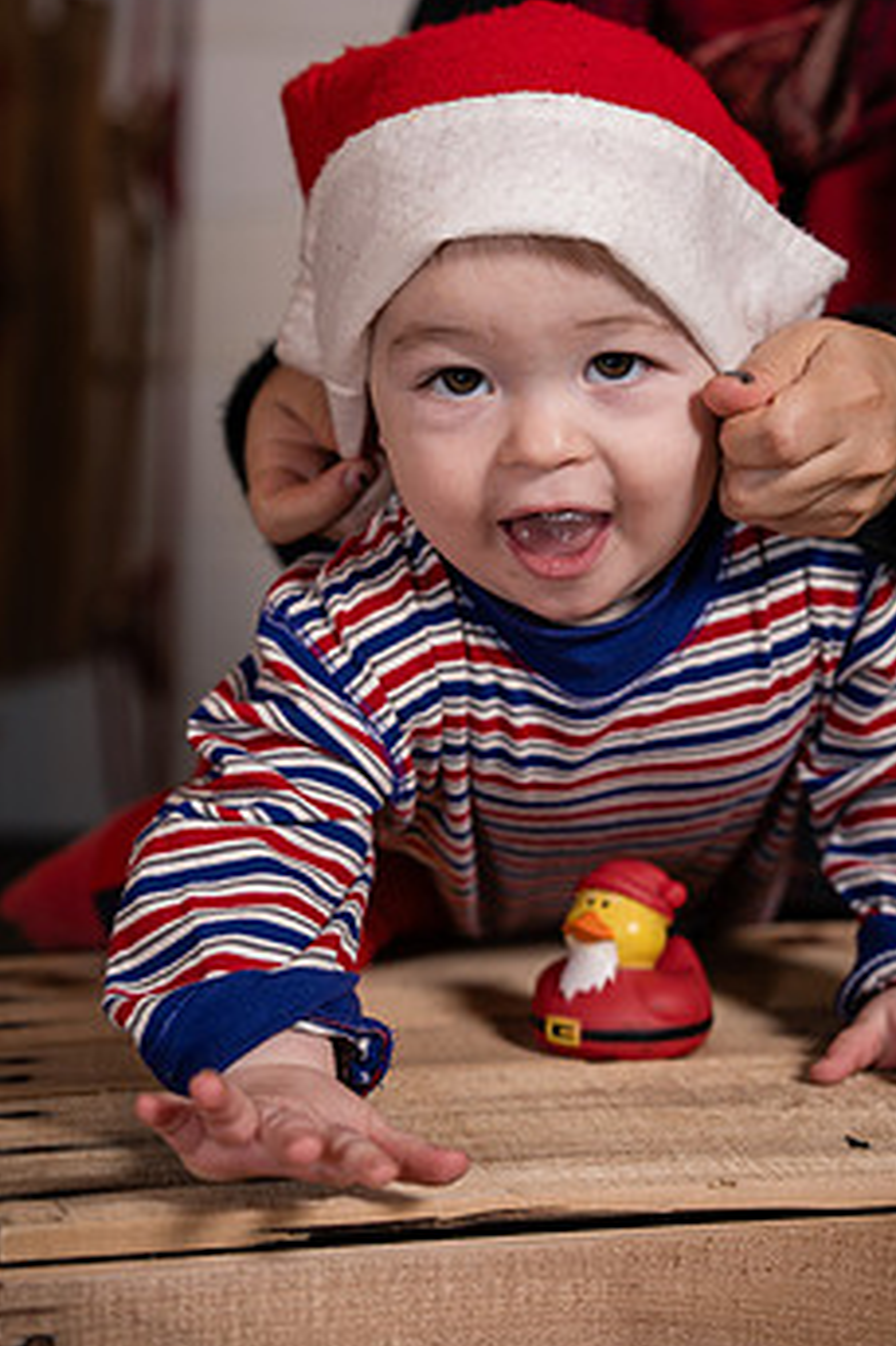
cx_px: 489
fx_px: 2690
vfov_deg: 28.0
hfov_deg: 18.9
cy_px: 567
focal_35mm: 72
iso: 250
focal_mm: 55
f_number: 3.2
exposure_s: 1/250
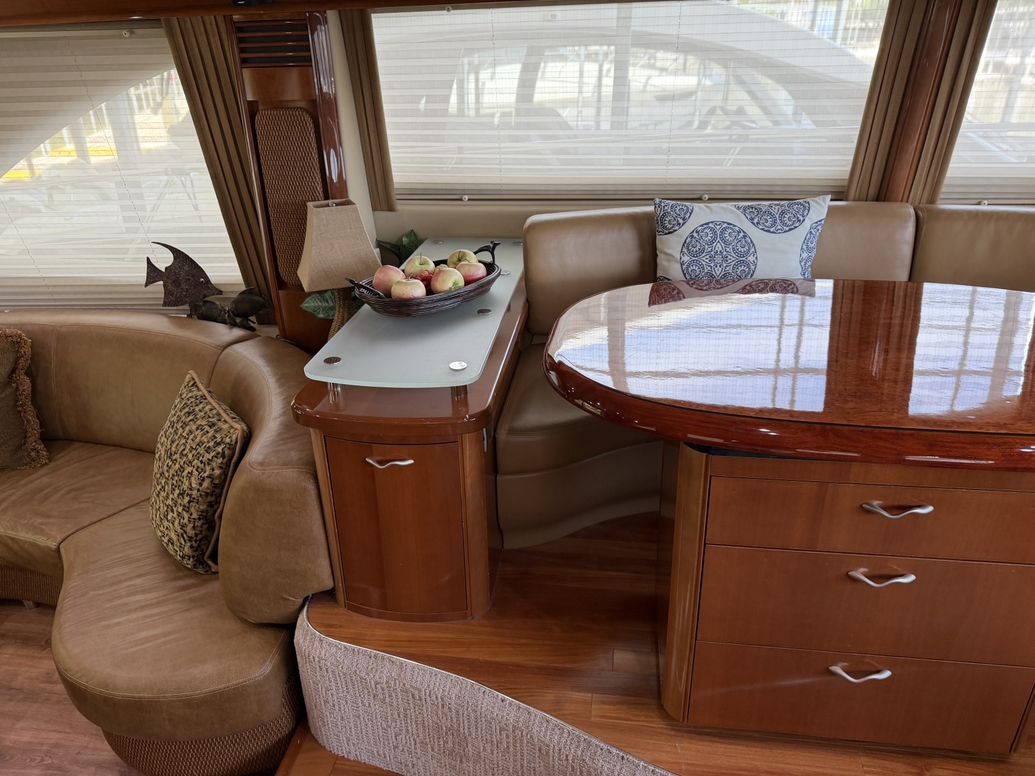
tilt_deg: -23.9
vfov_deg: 56.8
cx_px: 518
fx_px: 718
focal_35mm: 24
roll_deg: +0.2
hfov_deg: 71.6
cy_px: 388
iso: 160
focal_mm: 6.76
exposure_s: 1/60
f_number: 1.78
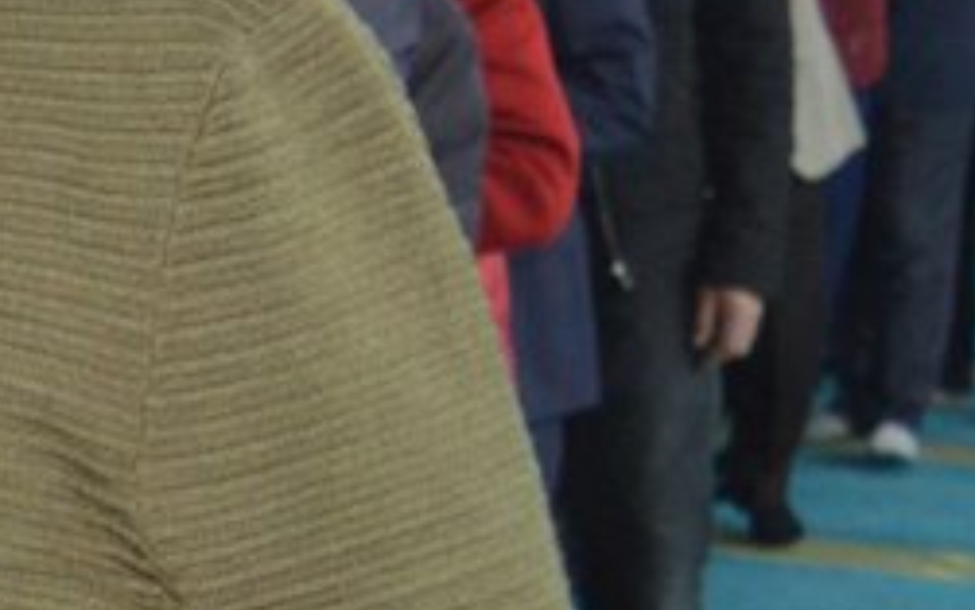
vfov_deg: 8.7
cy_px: 412
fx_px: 3987
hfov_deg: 12.3
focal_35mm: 150
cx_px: -1002
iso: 900
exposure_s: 1/60
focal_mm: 18
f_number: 3.5
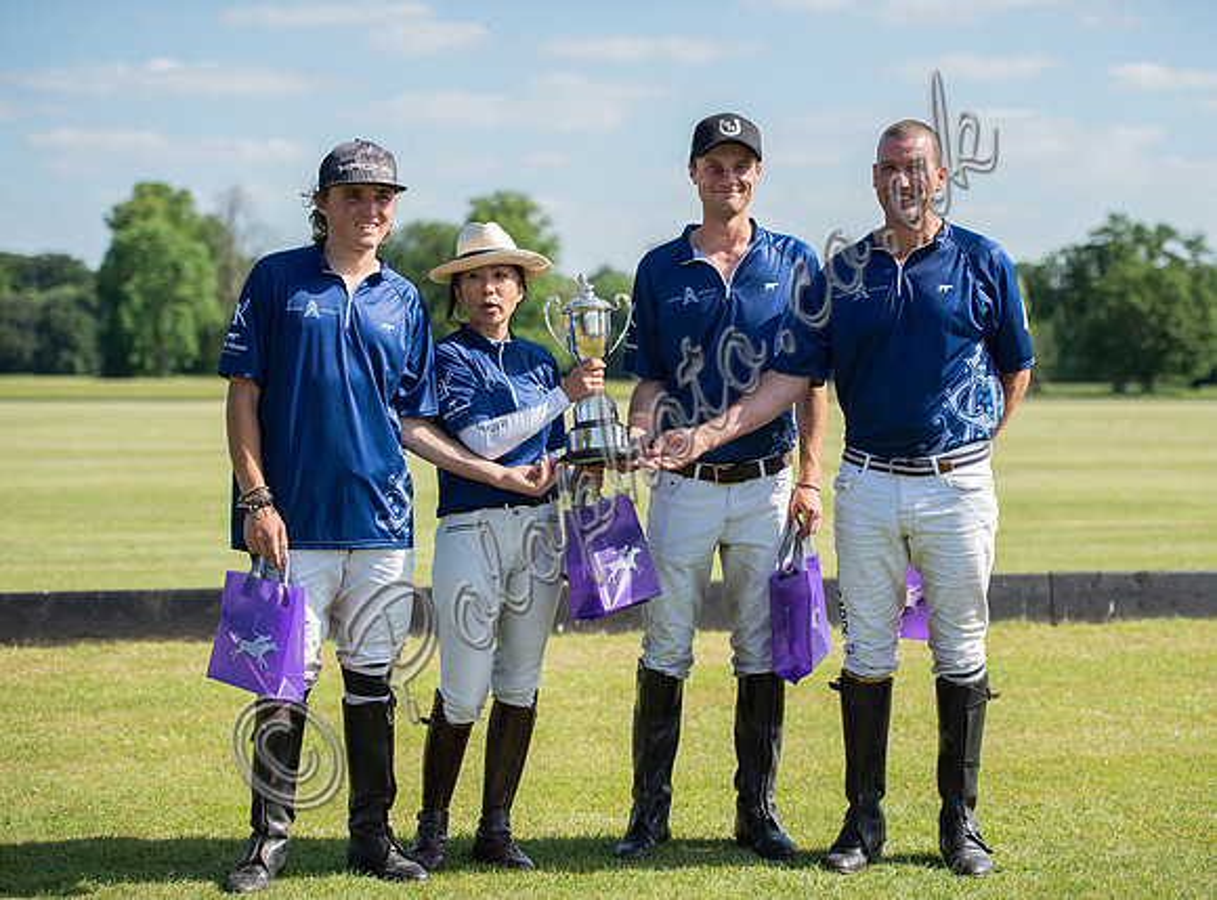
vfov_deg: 19.4
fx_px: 2627
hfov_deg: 26.1
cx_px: 665
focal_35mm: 75
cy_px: 450
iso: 400
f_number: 2.8
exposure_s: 1/6400
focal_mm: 70
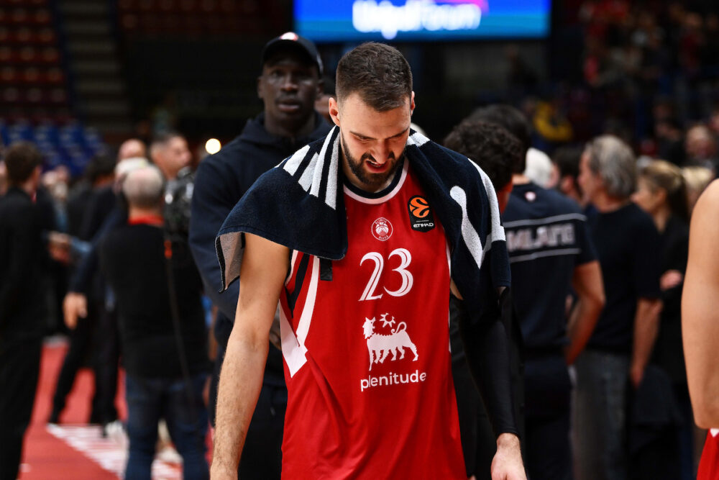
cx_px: 360
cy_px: 240
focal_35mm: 105
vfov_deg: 13.0
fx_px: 2097
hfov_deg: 19.5
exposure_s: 1/1000
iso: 2500
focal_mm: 105
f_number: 3.2
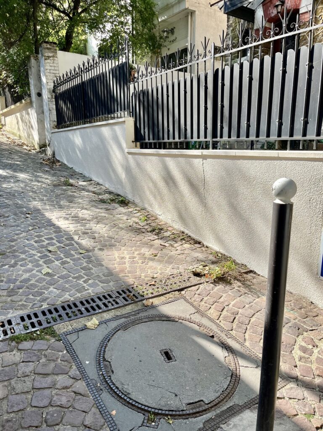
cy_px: 216
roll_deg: +0.5
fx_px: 323
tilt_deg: -11.6
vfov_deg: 67.3
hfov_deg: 53.1
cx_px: 162
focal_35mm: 26
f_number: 1.6
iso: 50
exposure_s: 1/1458
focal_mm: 5.1
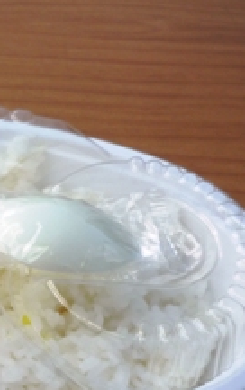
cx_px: -61
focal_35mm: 66
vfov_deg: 30.8
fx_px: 704
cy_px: 265
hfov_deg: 18.5
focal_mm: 5.5
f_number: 8
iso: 100
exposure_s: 1/160
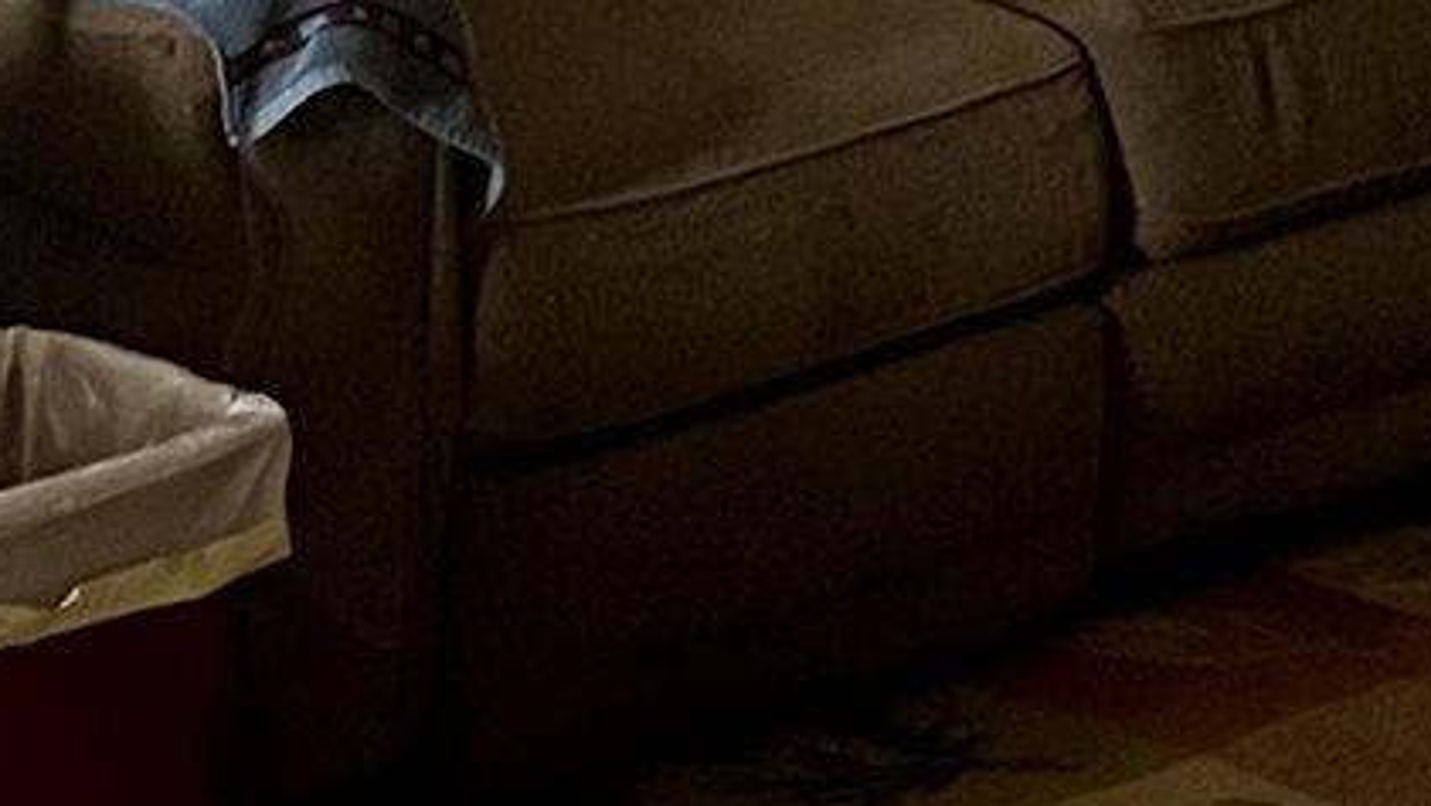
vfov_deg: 7.6
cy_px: -544
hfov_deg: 13.9
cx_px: 799
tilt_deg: -7.0
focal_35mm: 155
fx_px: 5883
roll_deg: -1.9
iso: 500
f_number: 1.5
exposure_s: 1/40
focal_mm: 5.7
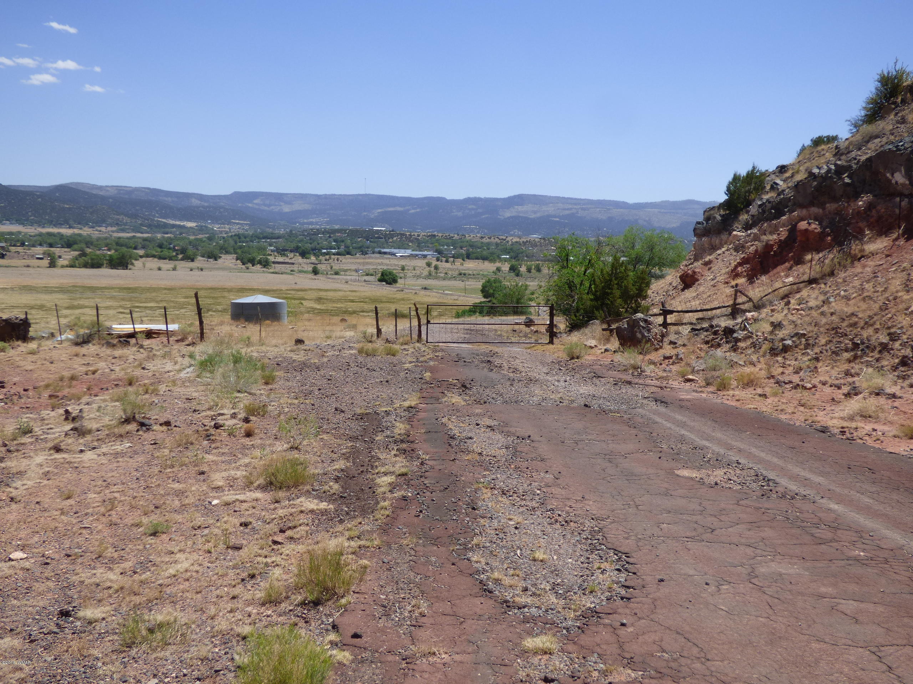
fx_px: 1081
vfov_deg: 35.1
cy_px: 342
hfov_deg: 45.8
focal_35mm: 41
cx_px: 456
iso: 100
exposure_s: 1/1300
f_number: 3.6
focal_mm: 7.07
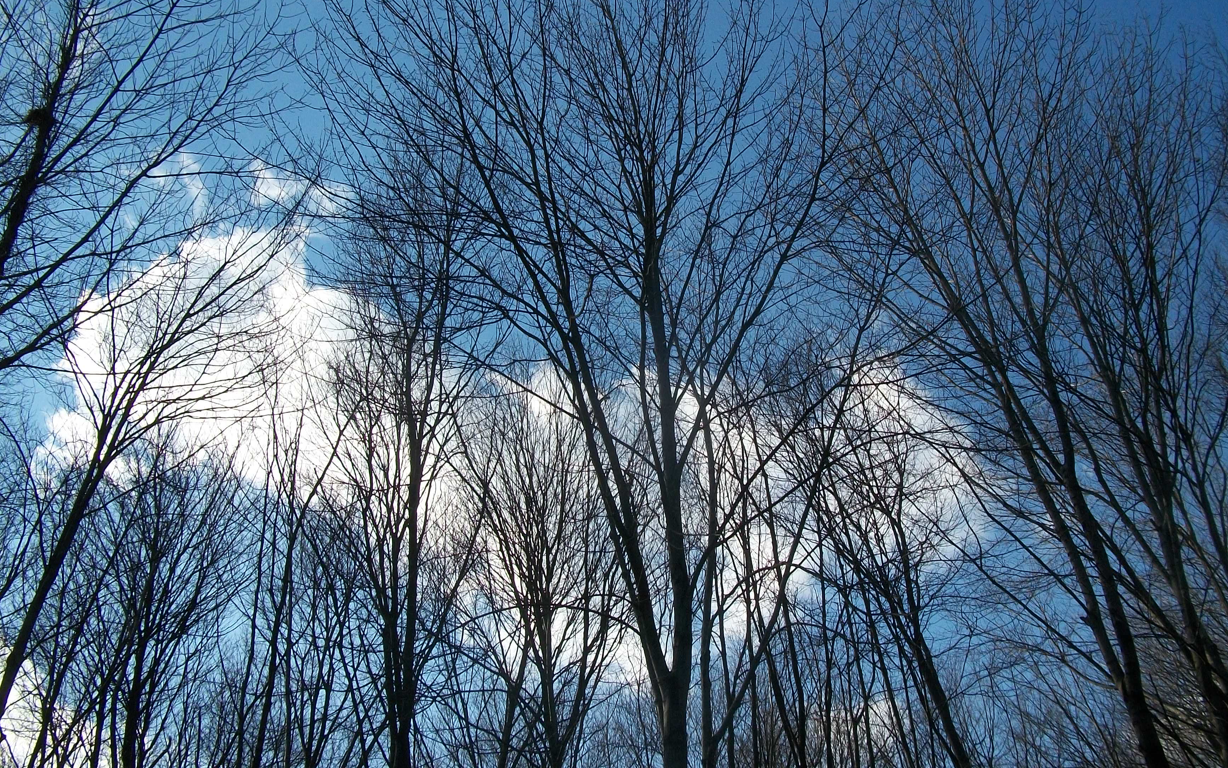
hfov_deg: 56.7
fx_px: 1138
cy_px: 345
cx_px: 615
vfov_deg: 37.2
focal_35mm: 34
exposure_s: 1/400
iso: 80
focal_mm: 5.7
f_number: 5.5
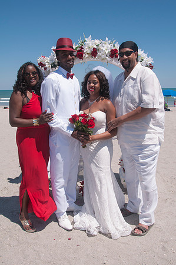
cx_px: 88
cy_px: 132
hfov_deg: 39.9
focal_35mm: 33
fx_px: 243
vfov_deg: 57.3
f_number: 11
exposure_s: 1/250
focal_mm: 22
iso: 100
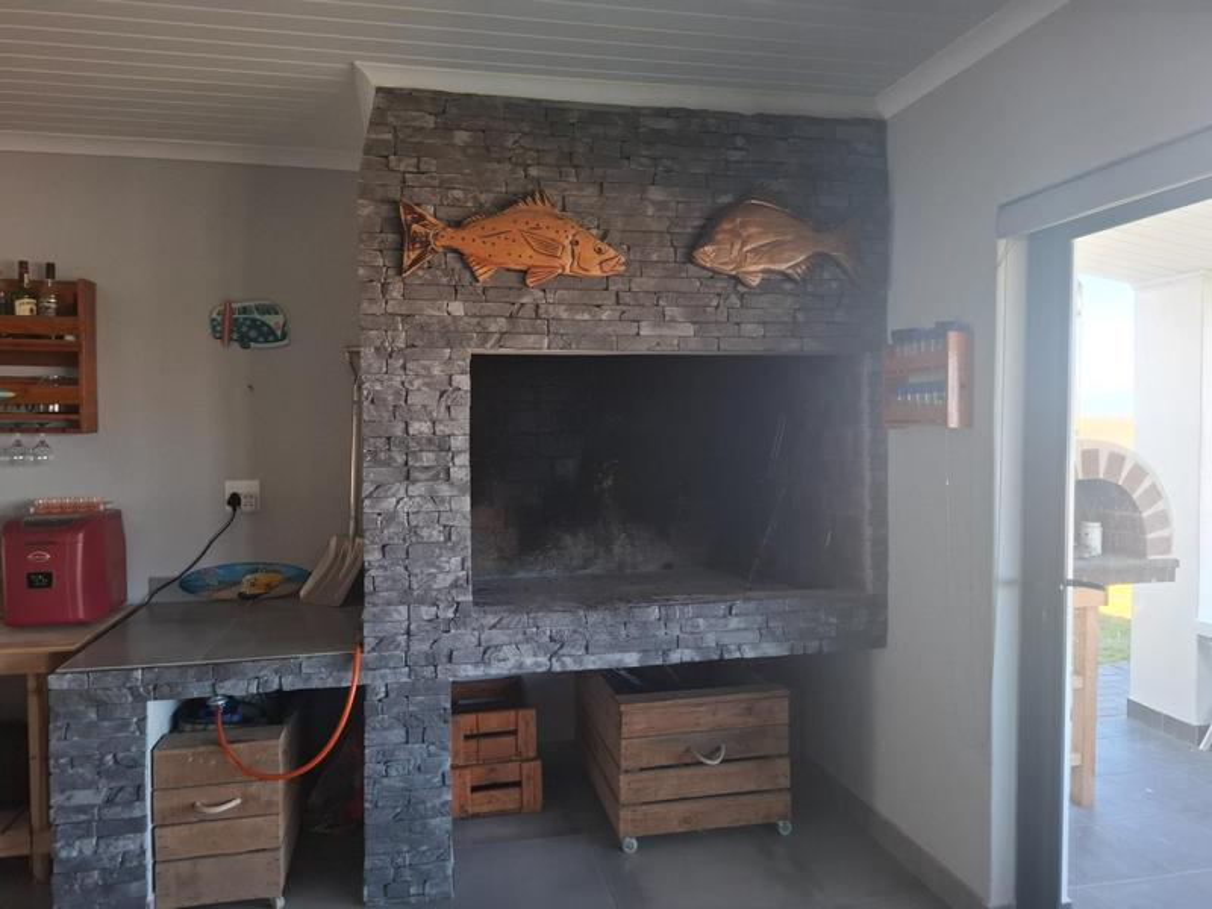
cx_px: 606
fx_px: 805
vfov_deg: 58.9
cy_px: 454
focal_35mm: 23
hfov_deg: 73.9
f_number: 1.8
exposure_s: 1/100
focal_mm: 5.54
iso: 100
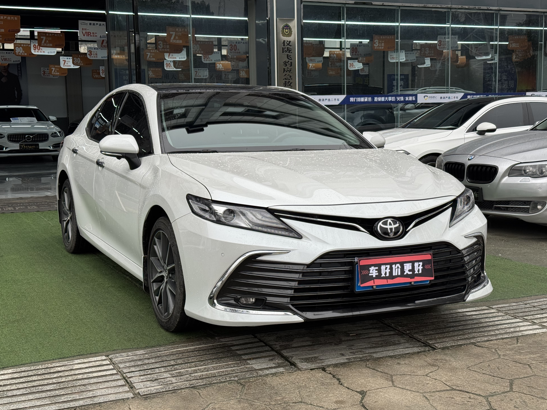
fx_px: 790
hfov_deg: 38.2
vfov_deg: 29.1
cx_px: 283
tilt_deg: -6.5
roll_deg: +1.8
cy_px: 207
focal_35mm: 50
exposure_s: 1/399
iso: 64
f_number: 1.78
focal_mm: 6.76
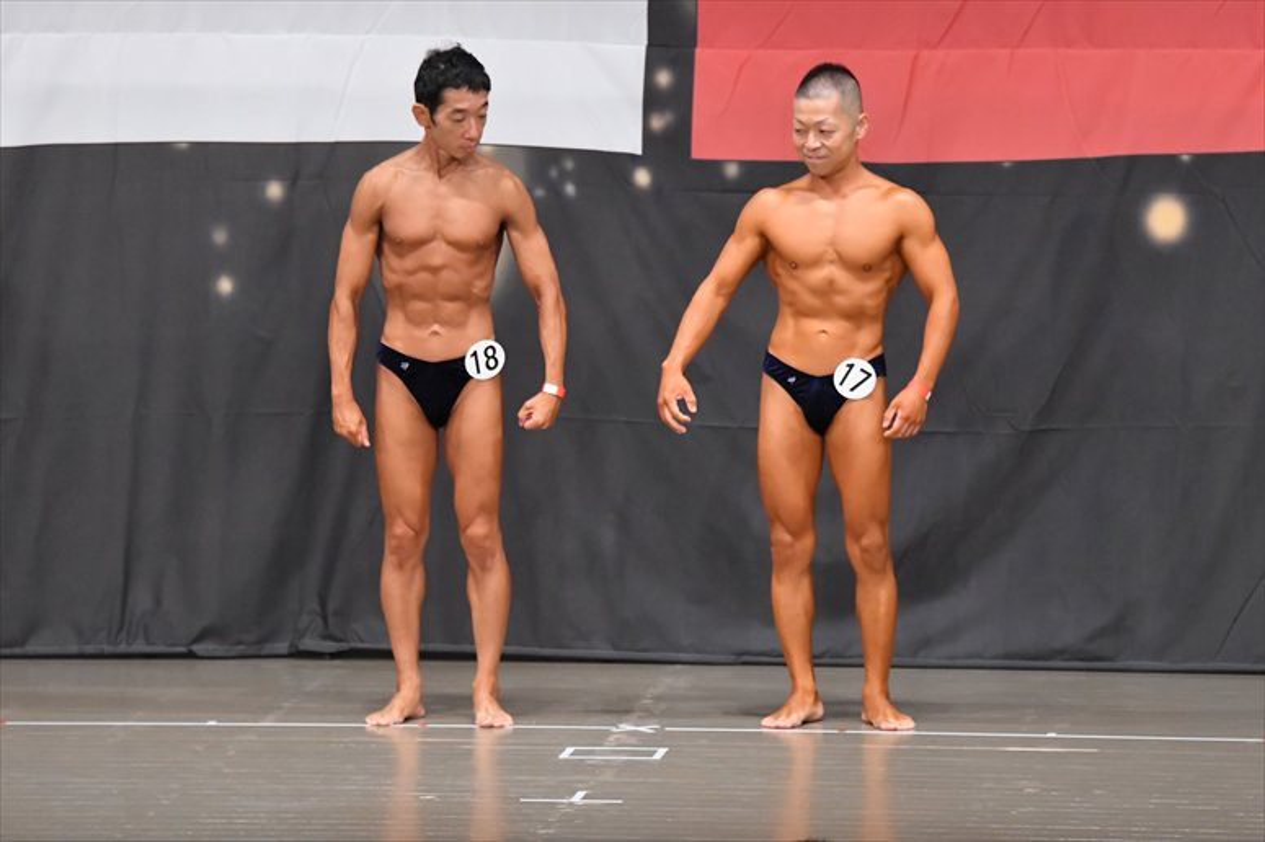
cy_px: 421
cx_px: 632
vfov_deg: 6.3
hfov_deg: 9.5
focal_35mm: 217
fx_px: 7622
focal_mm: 145
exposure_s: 1/400
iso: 6400
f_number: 5.6
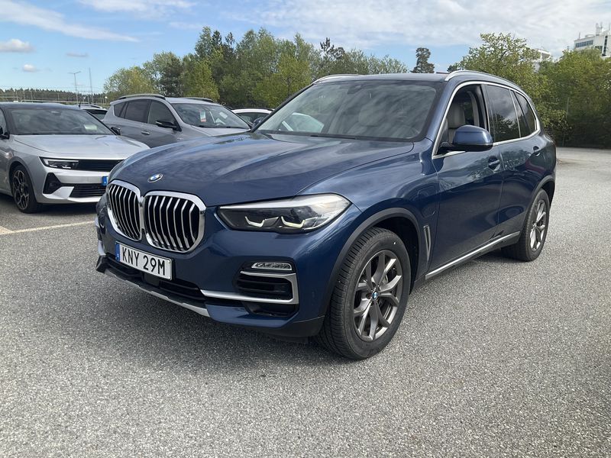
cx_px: 306
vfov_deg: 48.2
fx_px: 512
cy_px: 229
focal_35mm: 29
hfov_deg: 61.7
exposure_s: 1/1195
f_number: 1.8
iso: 25
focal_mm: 3
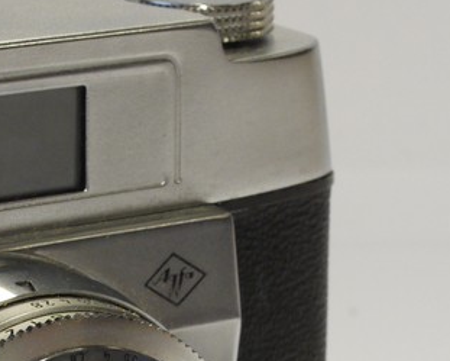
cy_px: 393
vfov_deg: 6.8
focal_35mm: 226
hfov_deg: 8.5
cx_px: 159
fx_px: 3011
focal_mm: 30
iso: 400
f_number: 9
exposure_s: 1/15
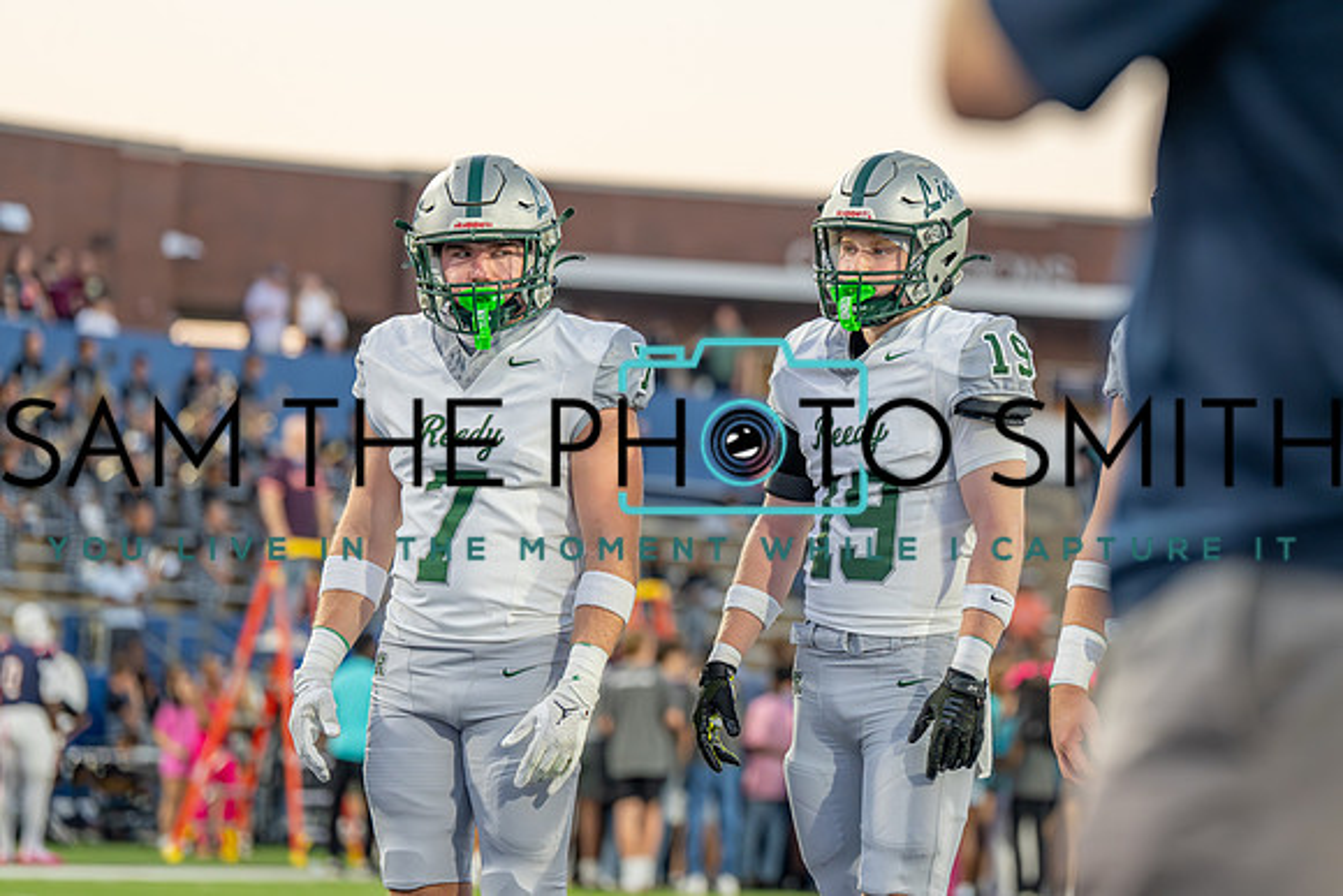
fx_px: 6222
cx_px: 910
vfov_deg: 8.2
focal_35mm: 167
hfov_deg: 12.3
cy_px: 293
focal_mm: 122
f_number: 2.8
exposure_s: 1/1250
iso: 1250
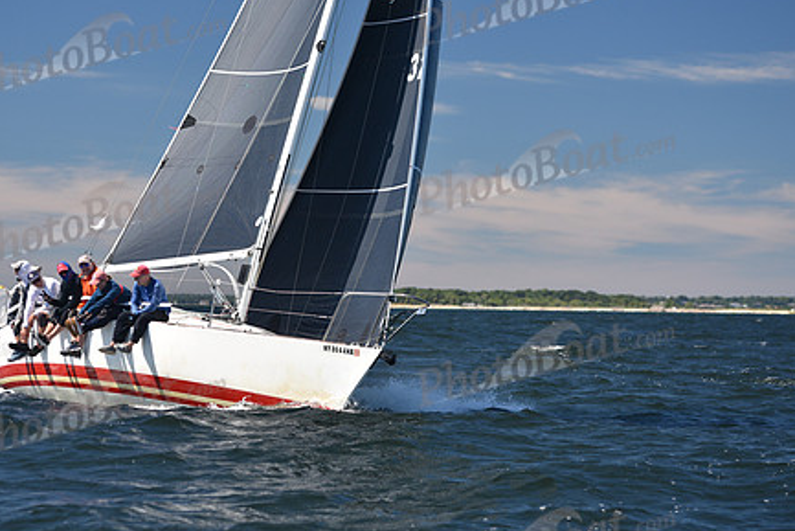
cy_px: 289
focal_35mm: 134
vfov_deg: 10.2
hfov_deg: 15.3
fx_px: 2960
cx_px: 323
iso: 200
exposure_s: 1/1000
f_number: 3.2
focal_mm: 100
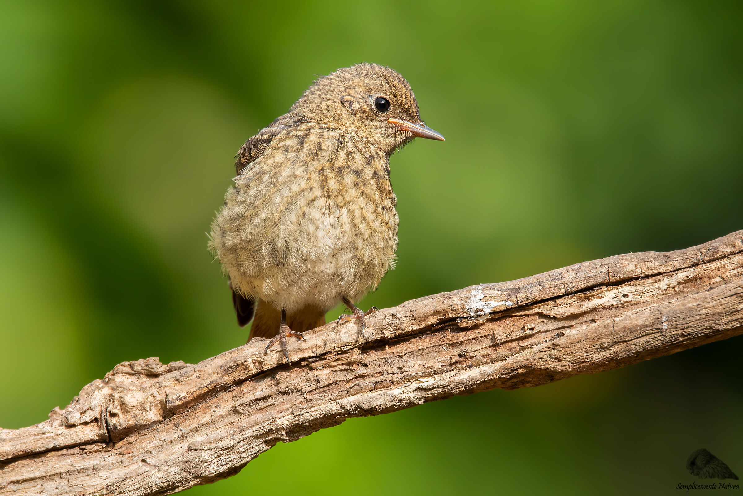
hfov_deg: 1.7
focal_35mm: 1200
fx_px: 24765
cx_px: 372
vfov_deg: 1.1
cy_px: 248
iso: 250
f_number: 8
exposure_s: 1/500
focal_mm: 600
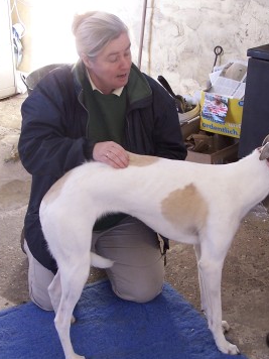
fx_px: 715
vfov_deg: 28.2
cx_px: 162
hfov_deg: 21.3
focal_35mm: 69
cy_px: 175
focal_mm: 8
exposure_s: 1/30
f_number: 3.2
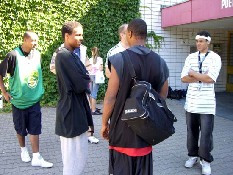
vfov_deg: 37.7
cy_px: 88
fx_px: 256
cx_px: 116
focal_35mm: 38
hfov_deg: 49.0
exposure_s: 1/60
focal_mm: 6.2
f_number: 2.7
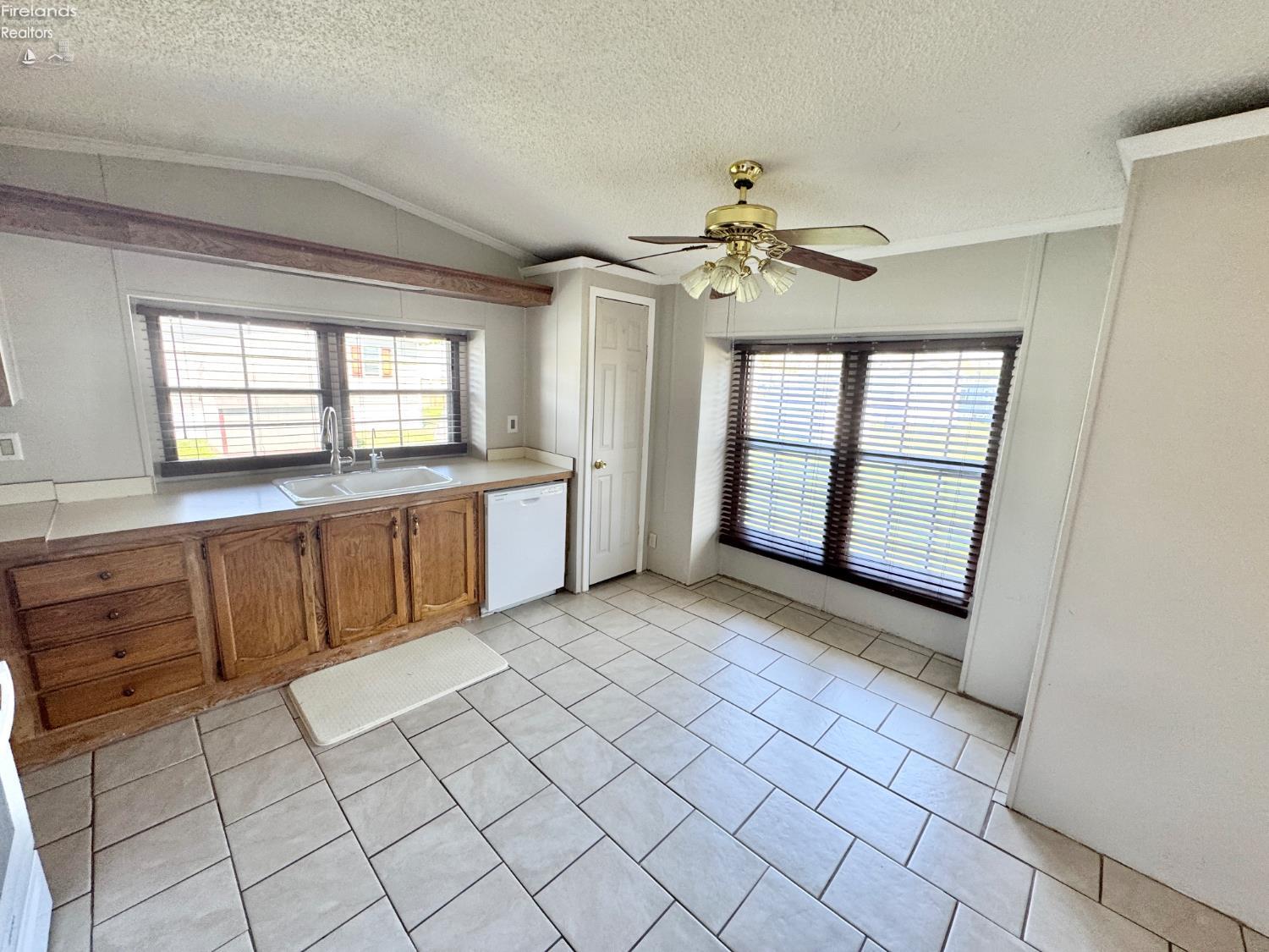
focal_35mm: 14
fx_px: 513
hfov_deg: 102.1
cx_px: 634
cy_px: 476
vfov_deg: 85.7
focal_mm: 2.22
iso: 125
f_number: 2.2
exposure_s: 1/99
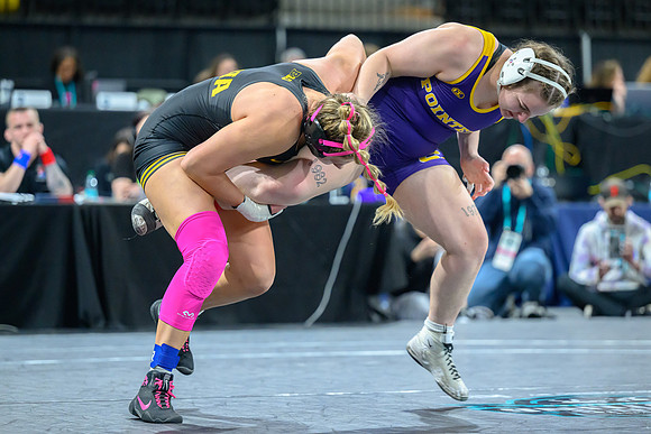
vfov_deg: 9.1
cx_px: 325
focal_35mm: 151
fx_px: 2738
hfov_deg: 13.6
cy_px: 218
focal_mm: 135
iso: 5600
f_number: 2.8
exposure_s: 1/800
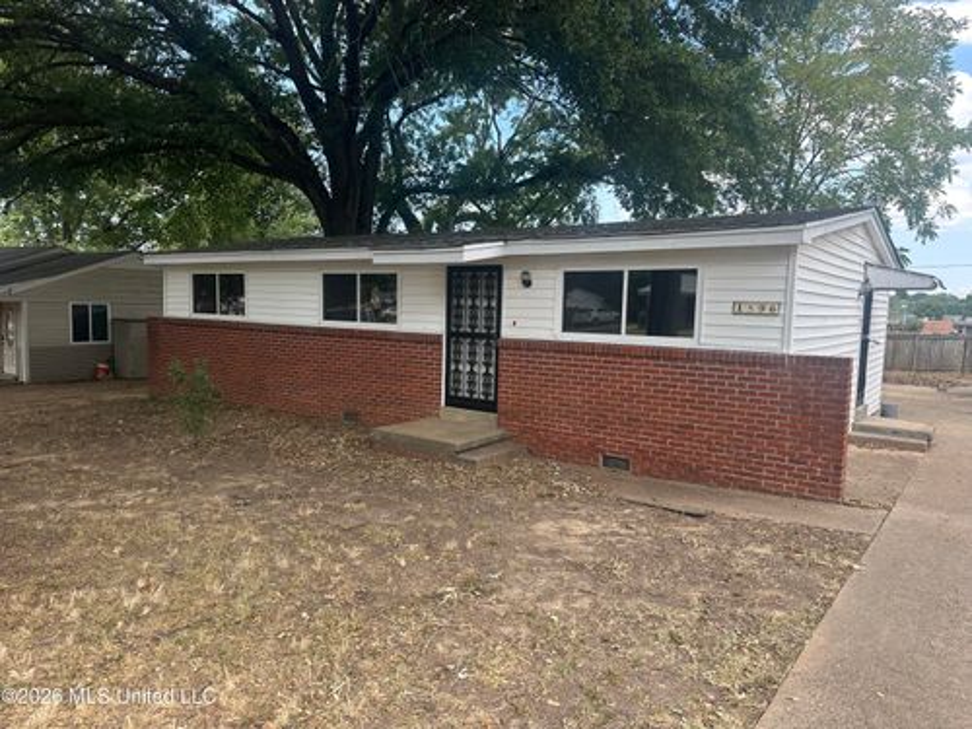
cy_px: 364
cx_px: 486
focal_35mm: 24
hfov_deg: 71.6
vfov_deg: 56.8
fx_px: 674
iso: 80
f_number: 1.78
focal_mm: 6.86
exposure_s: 1/650
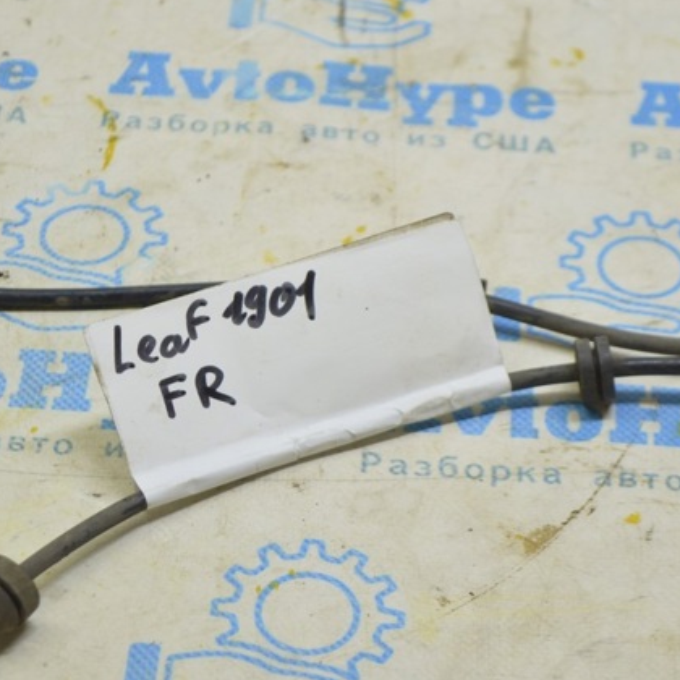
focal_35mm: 107
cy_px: 339
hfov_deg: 16.3
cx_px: 304
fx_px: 2370
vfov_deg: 16.3
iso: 400
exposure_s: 1/20
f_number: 5.6
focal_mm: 55
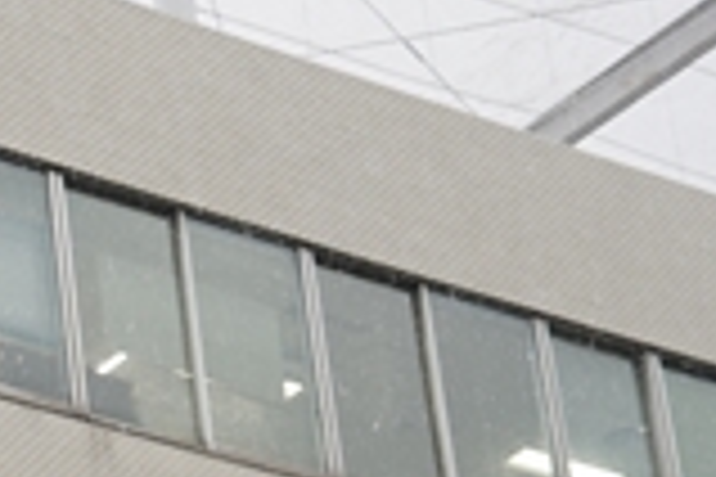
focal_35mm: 171
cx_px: -734
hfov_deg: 10.9
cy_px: 925
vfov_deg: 7.7
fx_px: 3401
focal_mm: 34
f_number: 3.5
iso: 100
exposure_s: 1/60
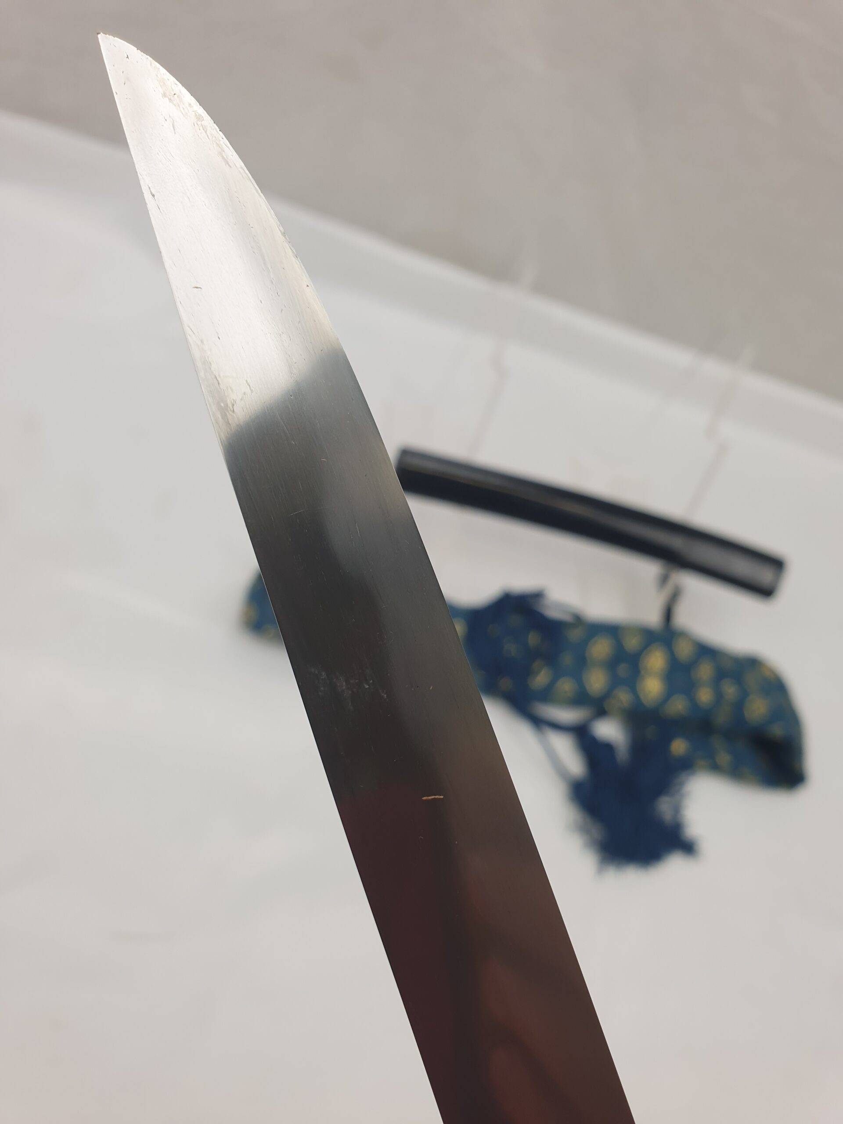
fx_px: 844
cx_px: 422
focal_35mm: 26
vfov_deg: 67.3
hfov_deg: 53.1
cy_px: 562
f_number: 2.4
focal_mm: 4.3
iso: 64
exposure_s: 1/100
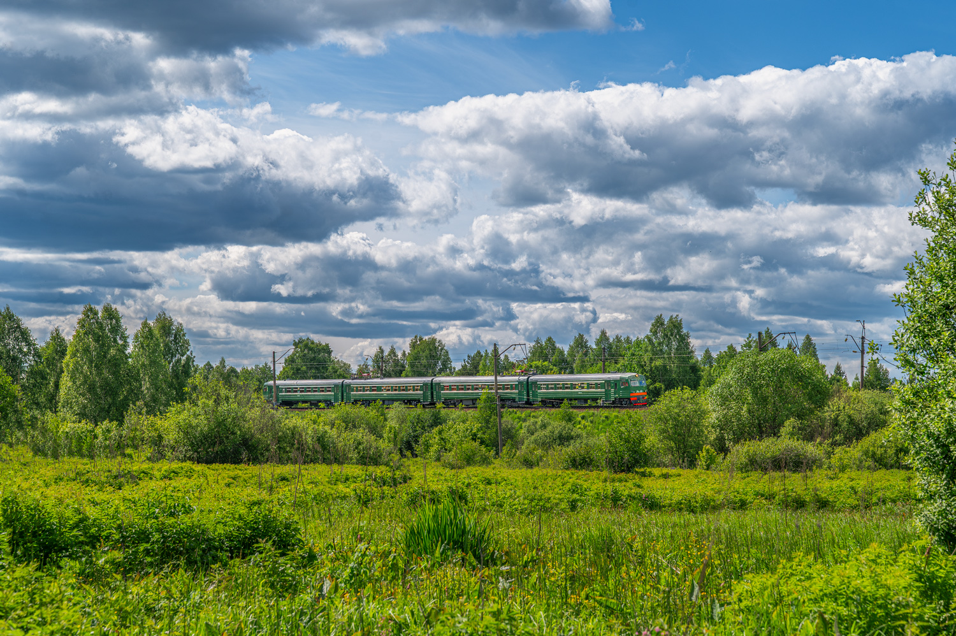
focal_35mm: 75
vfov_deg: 18.2
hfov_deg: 27.0
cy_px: 318
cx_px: 478
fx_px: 1990
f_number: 7.1
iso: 200
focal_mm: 75
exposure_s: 1/1000
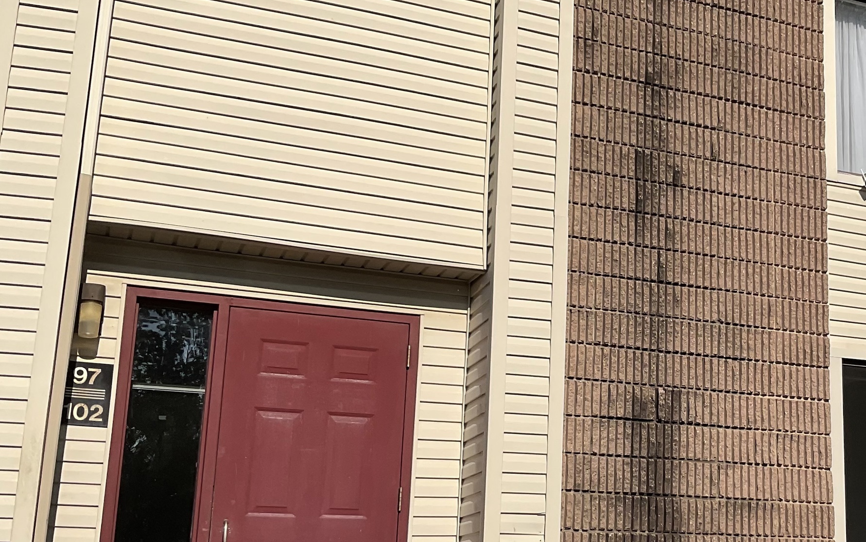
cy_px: 323
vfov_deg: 24.4
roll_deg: +0.0
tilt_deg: +13.1
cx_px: 708
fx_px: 1251
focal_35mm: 53
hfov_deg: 36.7
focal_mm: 3
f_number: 1.8
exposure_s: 1/3788
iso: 16
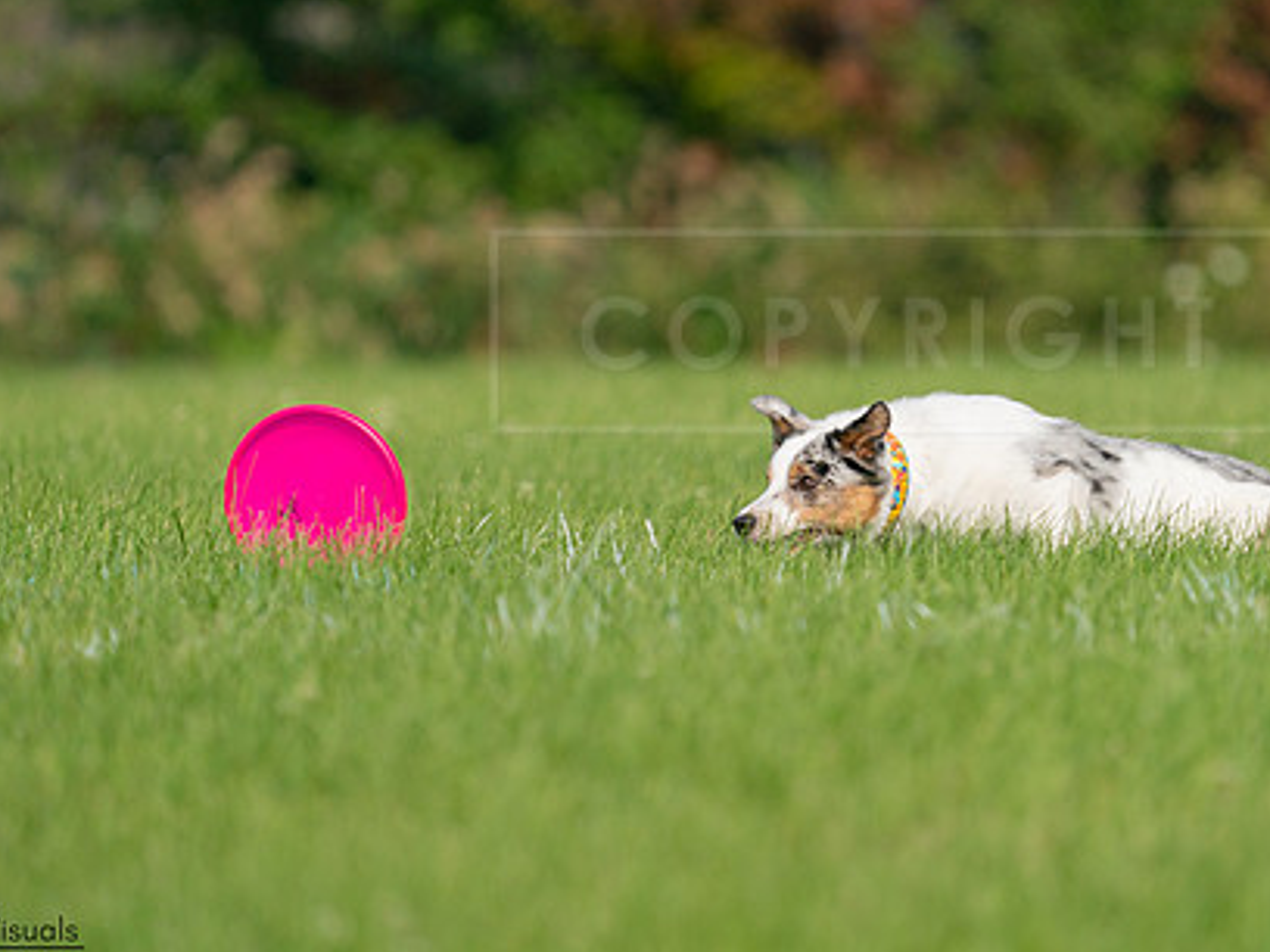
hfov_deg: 3.3
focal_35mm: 607
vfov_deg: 2.5
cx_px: 788
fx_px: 22270
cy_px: 384
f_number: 6.3
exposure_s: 1/4000
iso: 800
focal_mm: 444
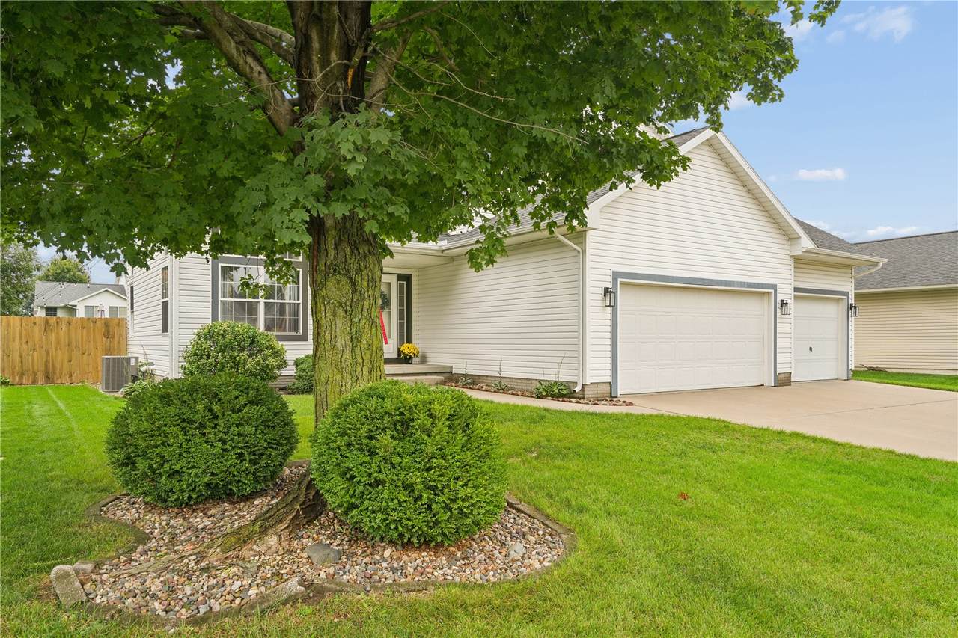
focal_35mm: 25
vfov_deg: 51.3
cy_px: 319
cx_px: 479
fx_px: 665
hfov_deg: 71.5
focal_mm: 25
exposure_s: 1/40
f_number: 10
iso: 400
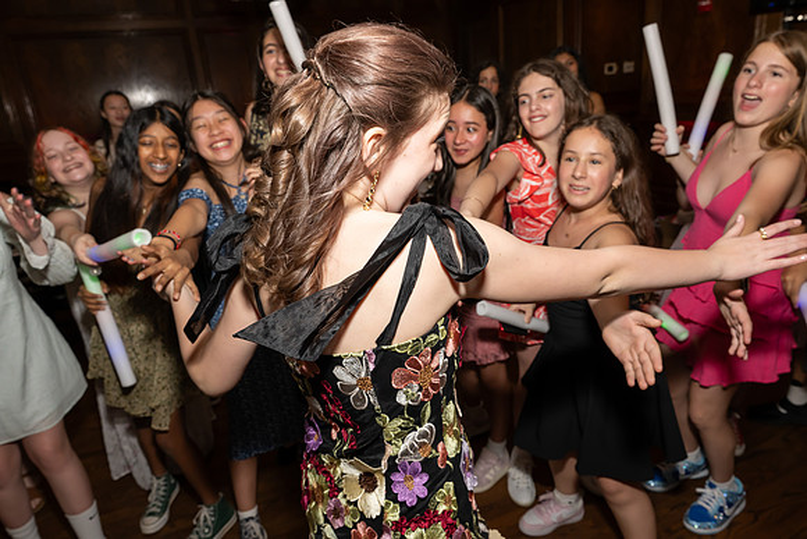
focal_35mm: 24
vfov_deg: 52.7
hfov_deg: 73.1
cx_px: 399
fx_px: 544
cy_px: 272
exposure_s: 1/250
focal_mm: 24
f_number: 8
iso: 640
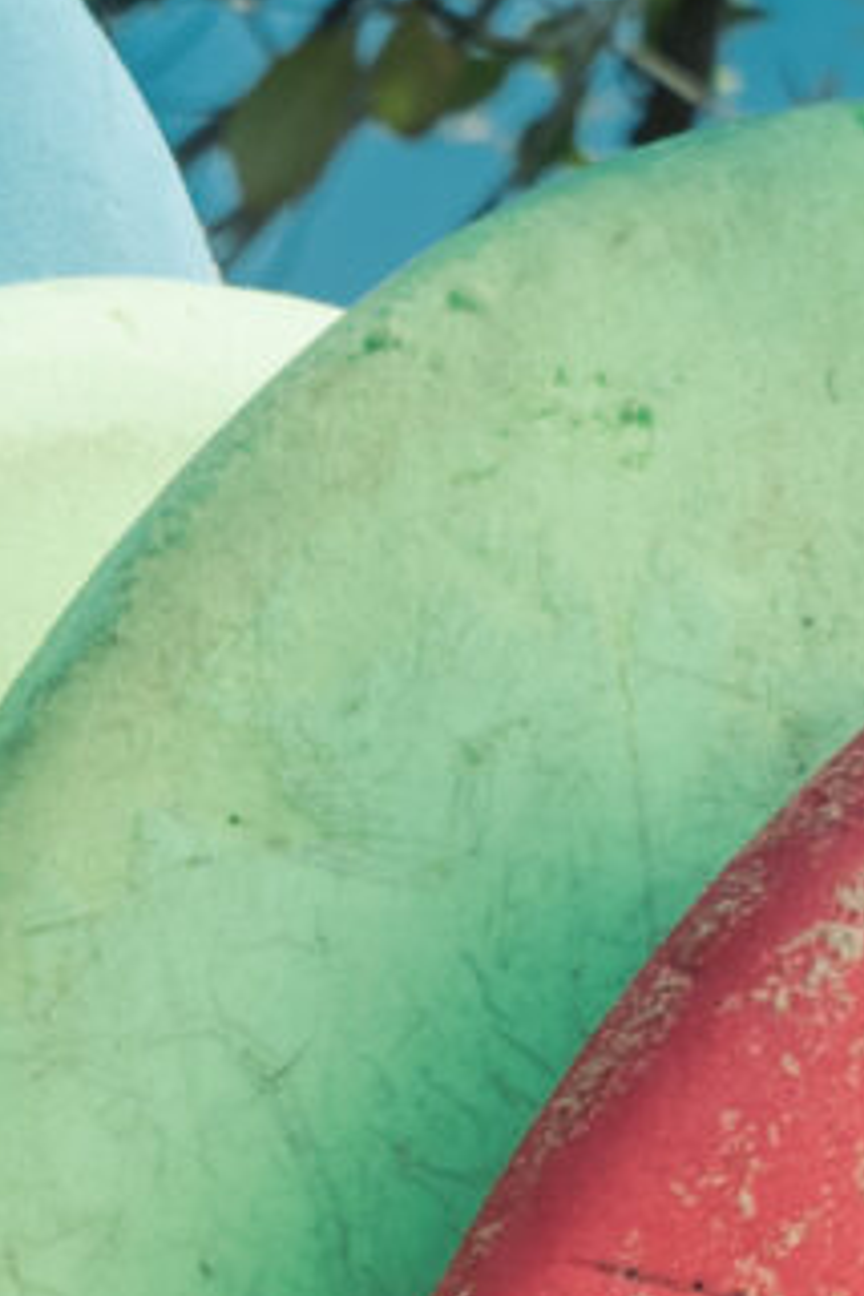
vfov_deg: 6.1
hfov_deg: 4.1
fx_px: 11627
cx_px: -1536
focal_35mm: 323
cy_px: 3101
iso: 100
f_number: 5
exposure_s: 1/500
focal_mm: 27
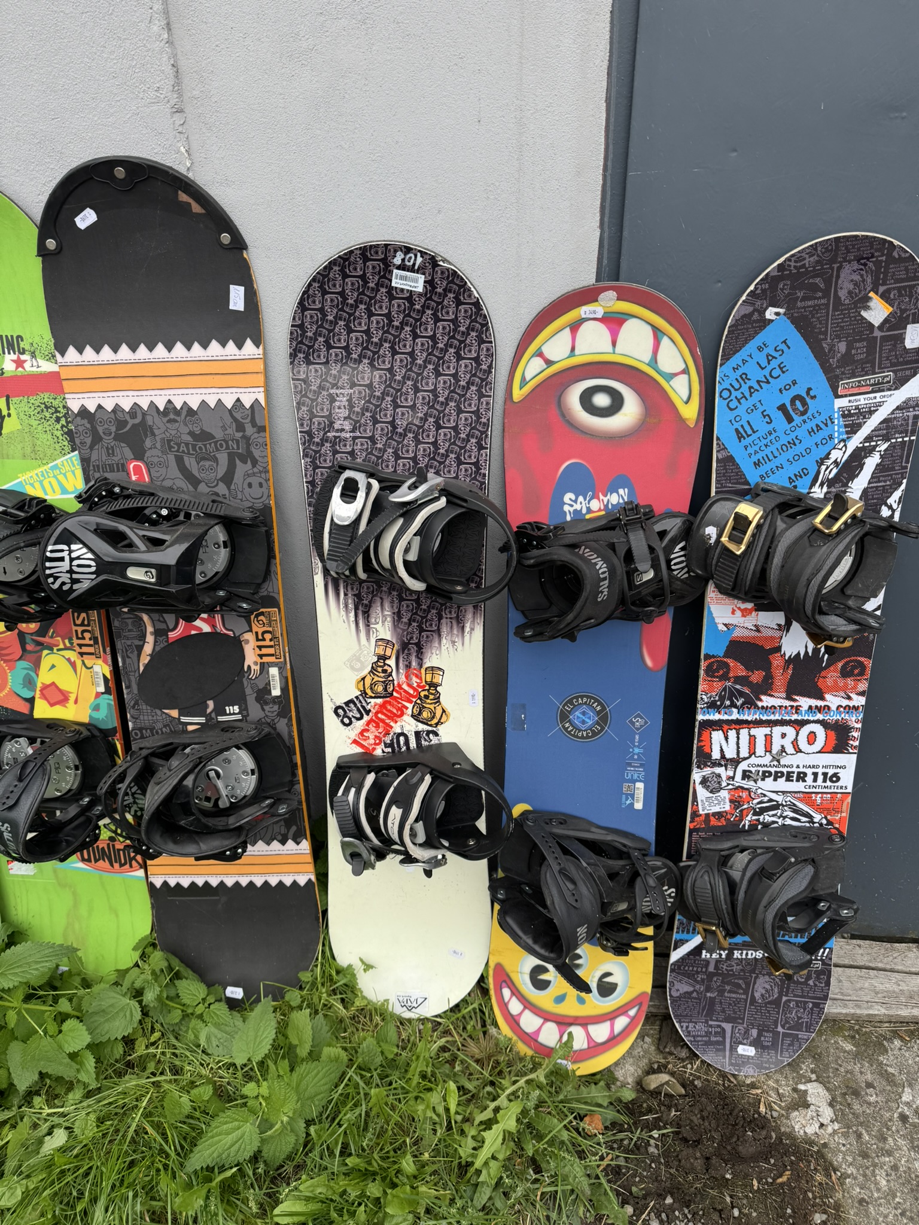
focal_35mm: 24
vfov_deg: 71.6
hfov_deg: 56.8
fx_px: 850
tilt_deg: -29.4
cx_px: 460
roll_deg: +0.1
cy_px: 612
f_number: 1.78
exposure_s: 1/693
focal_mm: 6.76
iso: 80
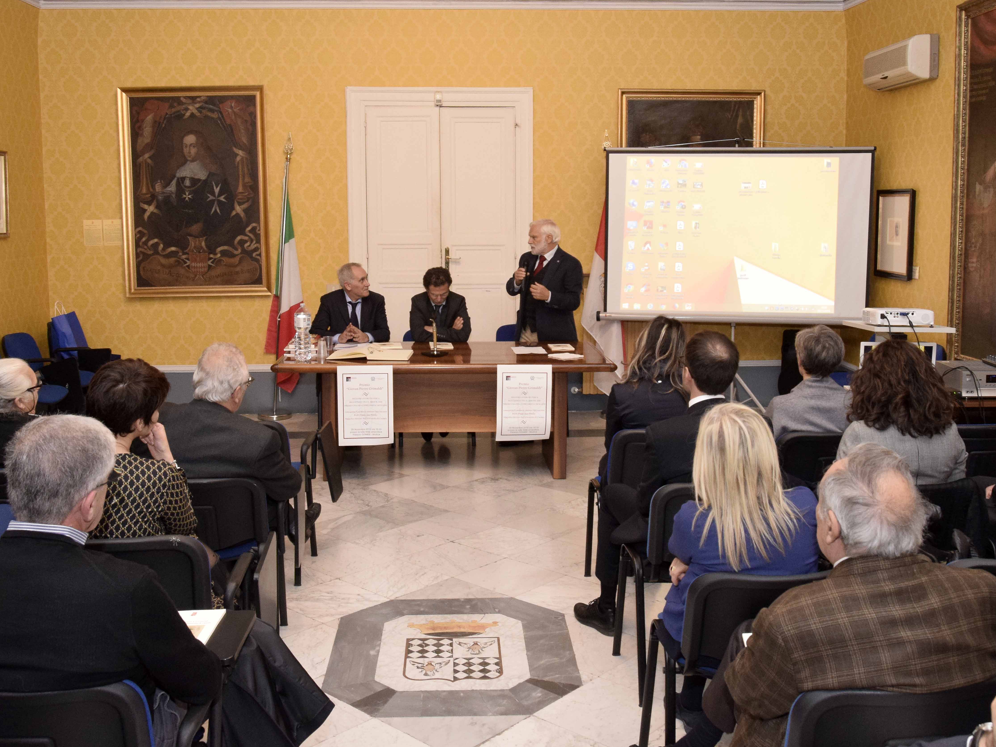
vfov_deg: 40.6
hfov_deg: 52.6
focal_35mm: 35
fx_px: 1007
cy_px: 317
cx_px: 506
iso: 1600
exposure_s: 1/60
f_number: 8
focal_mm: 18
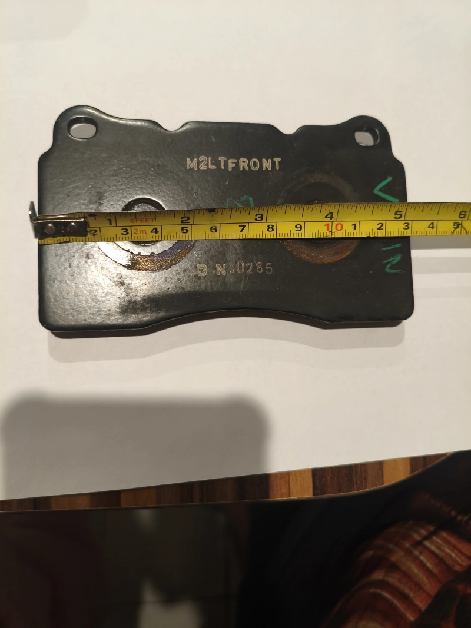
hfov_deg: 53.1
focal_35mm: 26
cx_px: 236
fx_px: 472
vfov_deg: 67.3
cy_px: 314
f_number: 1.5
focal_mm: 4.94
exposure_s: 1/50
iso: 500
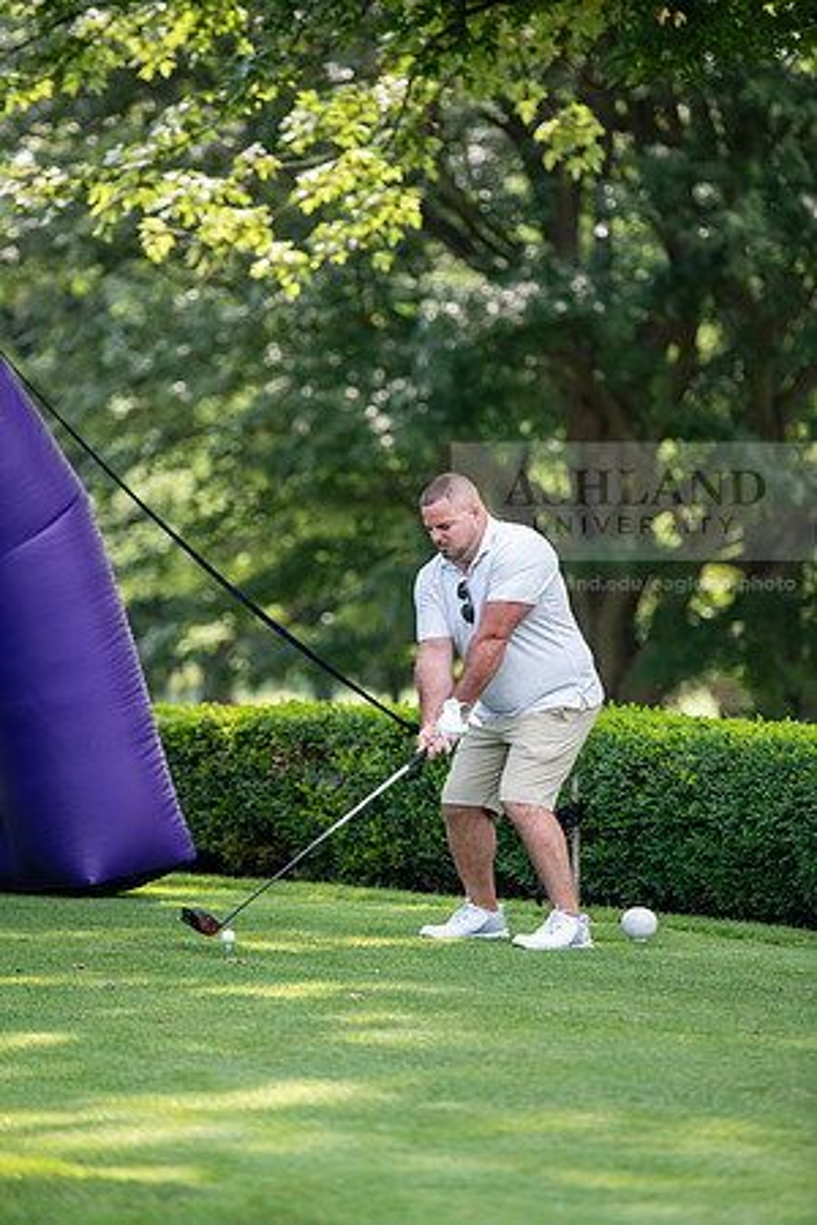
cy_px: 612
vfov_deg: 11.7
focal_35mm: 175
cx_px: 408
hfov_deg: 7.8
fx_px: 5957
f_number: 3.2
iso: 400
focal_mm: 175
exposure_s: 1/800
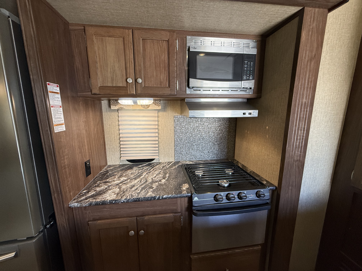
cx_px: 181
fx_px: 146
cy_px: 136
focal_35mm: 14
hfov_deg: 102.1
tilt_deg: -9.6
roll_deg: -0.6
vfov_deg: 85.7
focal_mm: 2.22
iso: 200
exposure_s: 1/99
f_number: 2.2
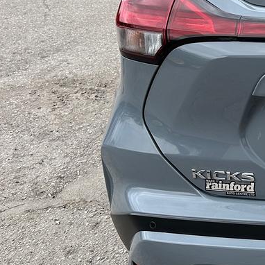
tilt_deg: -15.1
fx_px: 615
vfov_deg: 23.6
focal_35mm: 71
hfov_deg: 20.8
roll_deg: +0.3
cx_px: 395
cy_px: 23
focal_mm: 6.86
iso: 80
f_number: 1.78
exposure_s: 1/1183
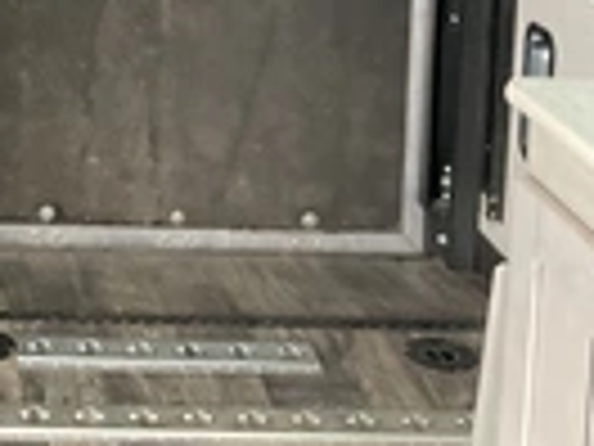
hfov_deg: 21.2
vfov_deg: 15.6
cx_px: -45
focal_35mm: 88
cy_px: -207
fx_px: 1510
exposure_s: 1/30
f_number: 1.8
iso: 500
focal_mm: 3
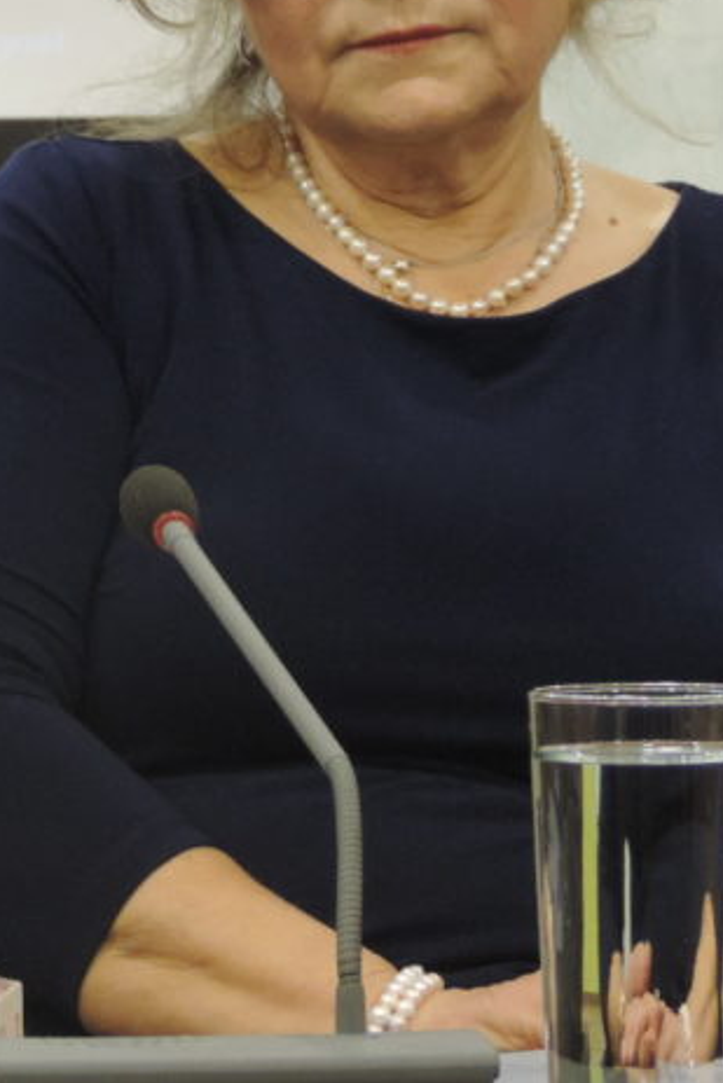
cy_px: 246
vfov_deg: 7.5
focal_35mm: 276
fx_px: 8308
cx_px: 213
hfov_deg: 5.0
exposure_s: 1/25
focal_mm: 21.4
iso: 640
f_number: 4.2
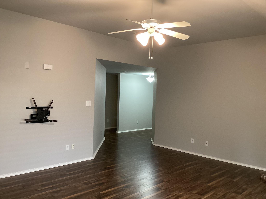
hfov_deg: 58.4
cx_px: 133
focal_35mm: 31
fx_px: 238
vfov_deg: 45.4
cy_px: 100
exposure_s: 1/60
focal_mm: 3.3
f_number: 2.4
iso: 320
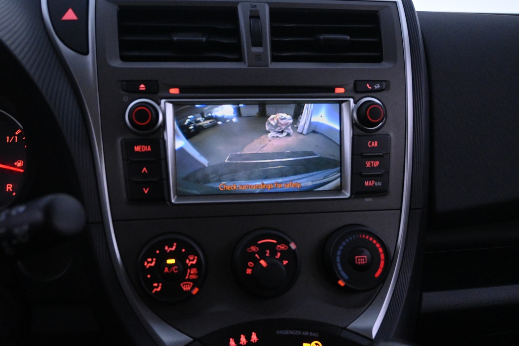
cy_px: 173
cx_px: 260
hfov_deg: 57.2
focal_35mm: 33
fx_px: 476
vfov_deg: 40.0
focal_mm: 22
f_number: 4
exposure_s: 1/100
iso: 6400
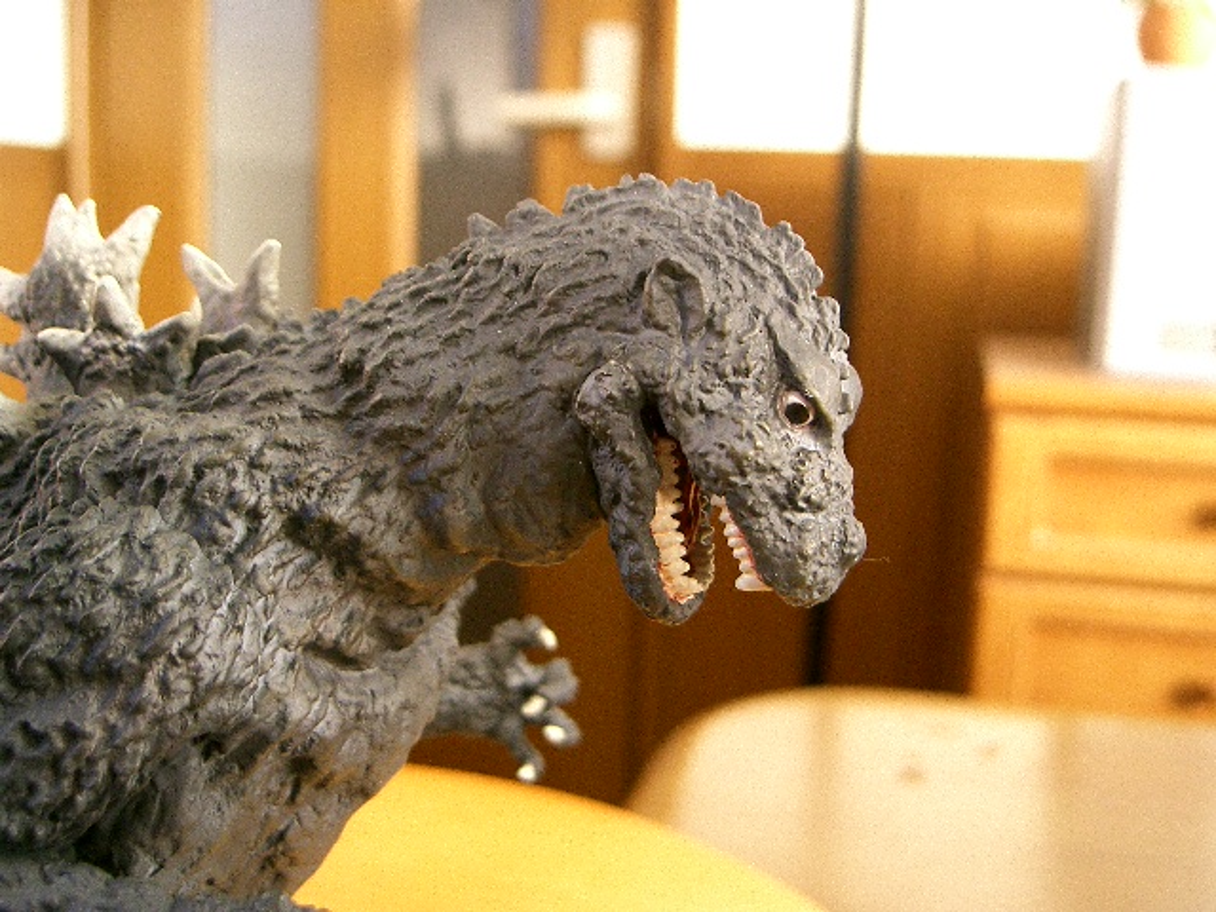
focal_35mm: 39
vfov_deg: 36.8
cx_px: 608
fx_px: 1370
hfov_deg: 47.9
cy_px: 456
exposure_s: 1/40
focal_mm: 8
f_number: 2.8
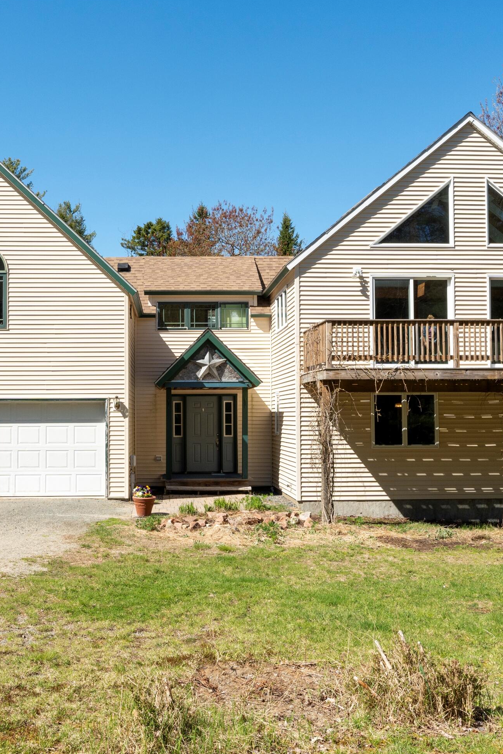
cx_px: 213
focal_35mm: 37
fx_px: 776
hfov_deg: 35.9
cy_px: 376
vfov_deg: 51.9
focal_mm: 24
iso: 400
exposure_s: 1/250
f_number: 14
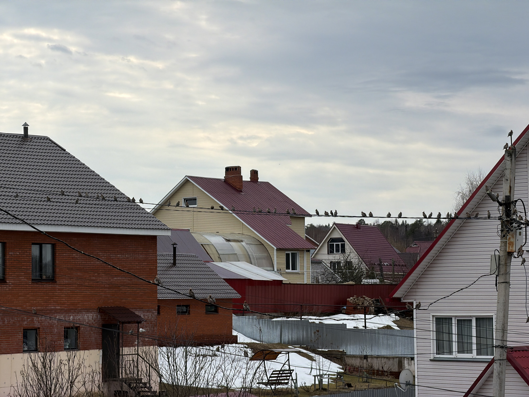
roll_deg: +0.7
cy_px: 198
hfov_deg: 19.6
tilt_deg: +3.2
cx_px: 264
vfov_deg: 14.8
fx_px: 1528
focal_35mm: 100
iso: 32
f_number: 2.8
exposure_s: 1/638
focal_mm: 16.89
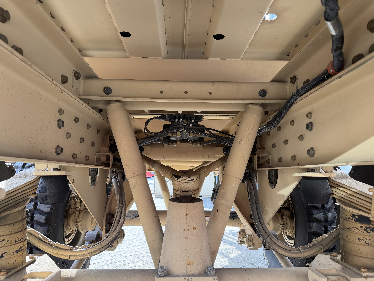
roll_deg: -0.2
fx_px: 259
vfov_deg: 56.8
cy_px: 140
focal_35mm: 24
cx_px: 187
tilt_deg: +6.2
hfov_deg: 71.6
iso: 160
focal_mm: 6.76
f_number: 1.78
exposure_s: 1/226
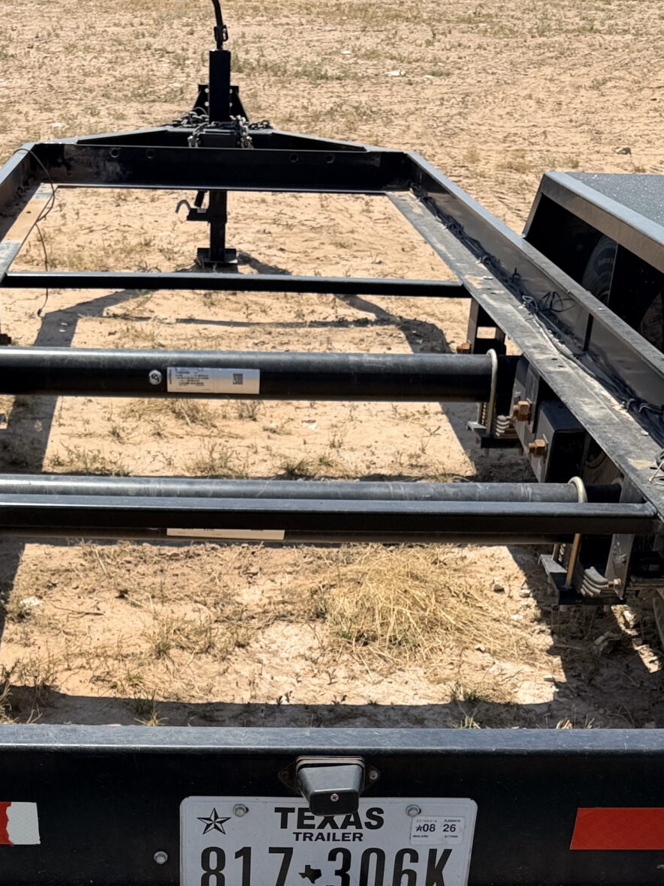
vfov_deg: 33.6
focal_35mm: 52
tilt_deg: -35.8
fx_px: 1330
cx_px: 259
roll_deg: -1.5
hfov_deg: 27.9
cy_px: 891
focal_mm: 6.76
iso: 80
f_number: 1.78
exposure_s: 1/4975
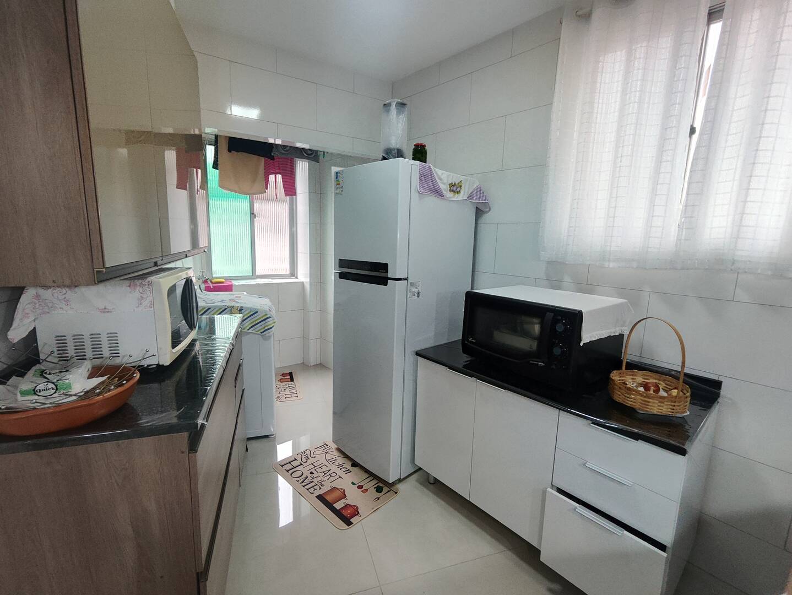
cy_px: 298
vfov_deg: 78.2
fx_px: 366
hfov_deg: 94.5
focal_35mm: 16
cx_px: 396
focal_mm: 1.65
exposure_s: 1/60
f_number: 2.2
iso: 111
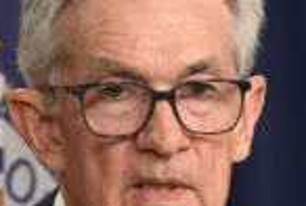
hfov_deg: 2.0
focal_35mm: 1014
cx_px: 153
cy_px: 146
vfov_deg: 1.4
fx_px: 8637
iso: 1600
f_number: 4.8
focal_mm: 145
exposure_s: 1/200
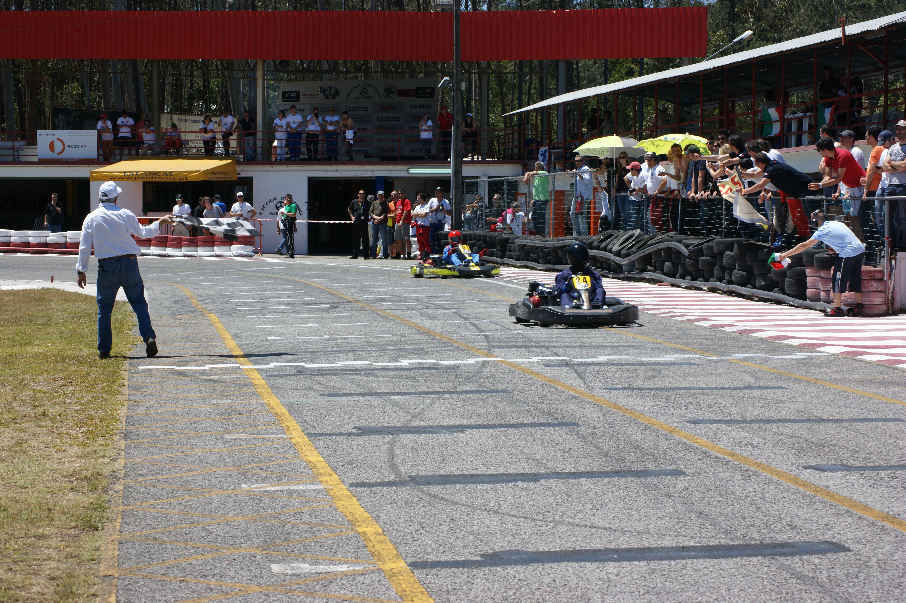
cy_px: 302
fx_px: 2264
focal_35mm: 90
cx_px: 453
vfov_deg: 15.2
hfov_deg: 22.6
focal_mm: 60
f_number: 11
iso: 100
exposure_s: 1/160
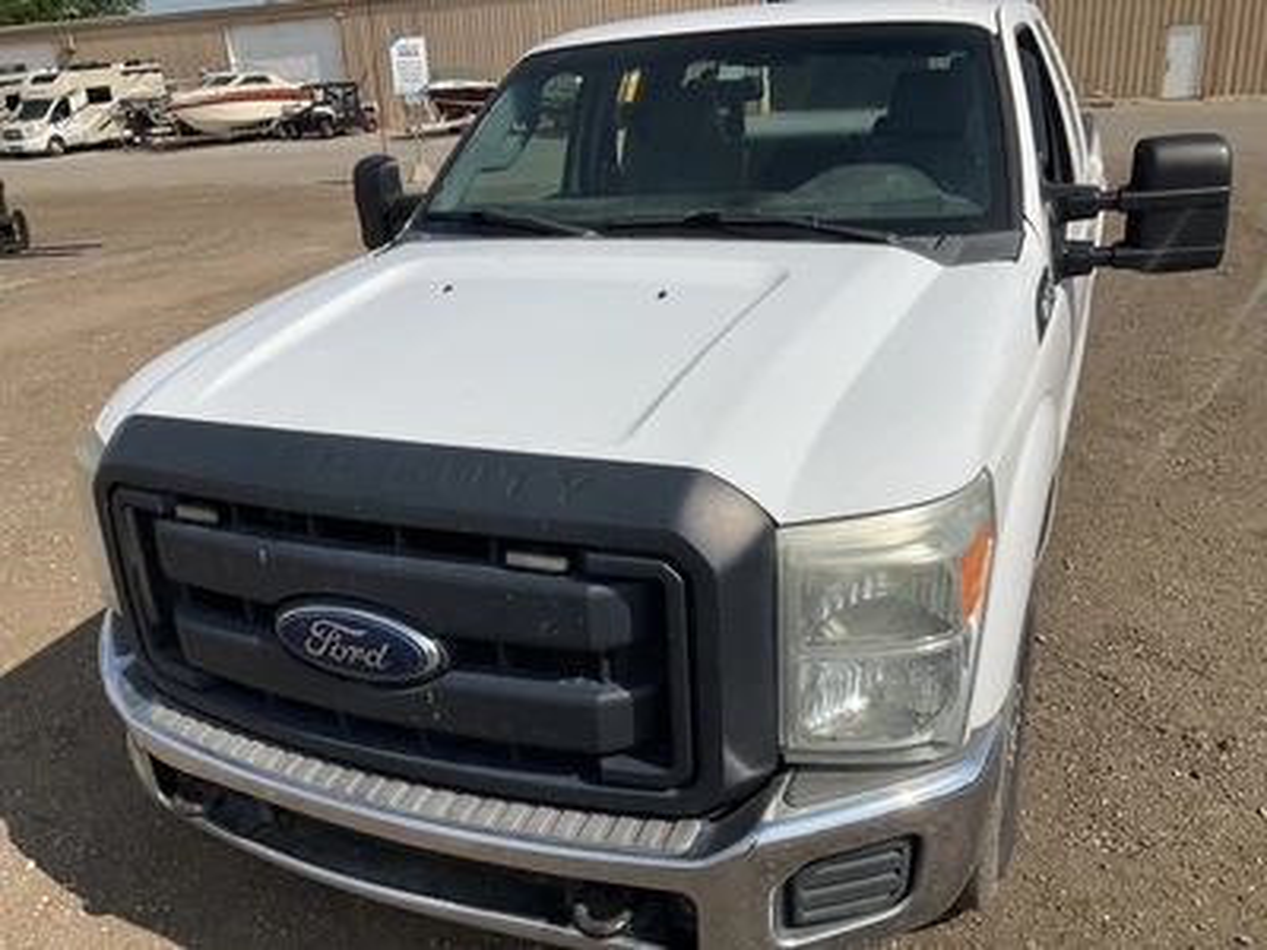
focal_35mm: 29
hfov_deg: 61.7
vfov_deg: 48.2
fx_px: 1061
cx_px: 634
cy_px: 475
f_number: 1.8
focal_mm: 3
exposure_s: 1/3788
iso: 25
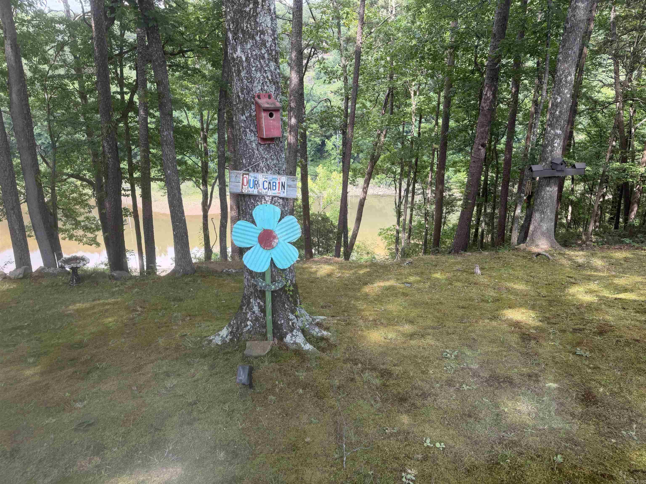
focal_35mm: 24
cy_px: 242
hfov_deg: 71.6
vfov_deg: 56.8
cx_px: 323
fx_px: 448
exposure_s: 1/258
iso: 64
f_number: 1.78
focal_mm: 6.76
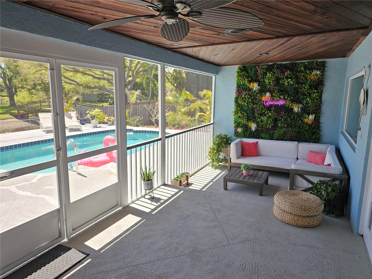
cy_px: 140
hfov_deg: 73.9
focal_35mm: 23
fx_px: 247
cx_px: 186
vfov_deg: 58.9
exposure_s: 1/120
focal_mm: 6.3
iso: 12
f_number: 1.7
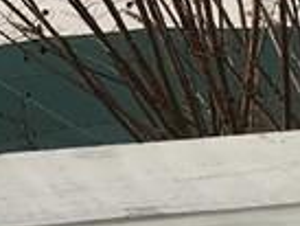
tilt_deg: -5.5
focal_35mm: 216
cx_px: -361
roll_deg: -0.4
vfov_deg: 6.5
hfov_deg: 8.5
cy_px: -347
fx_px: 1874
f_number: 2.2
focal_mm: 4.15
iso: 25
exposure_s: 1/1789
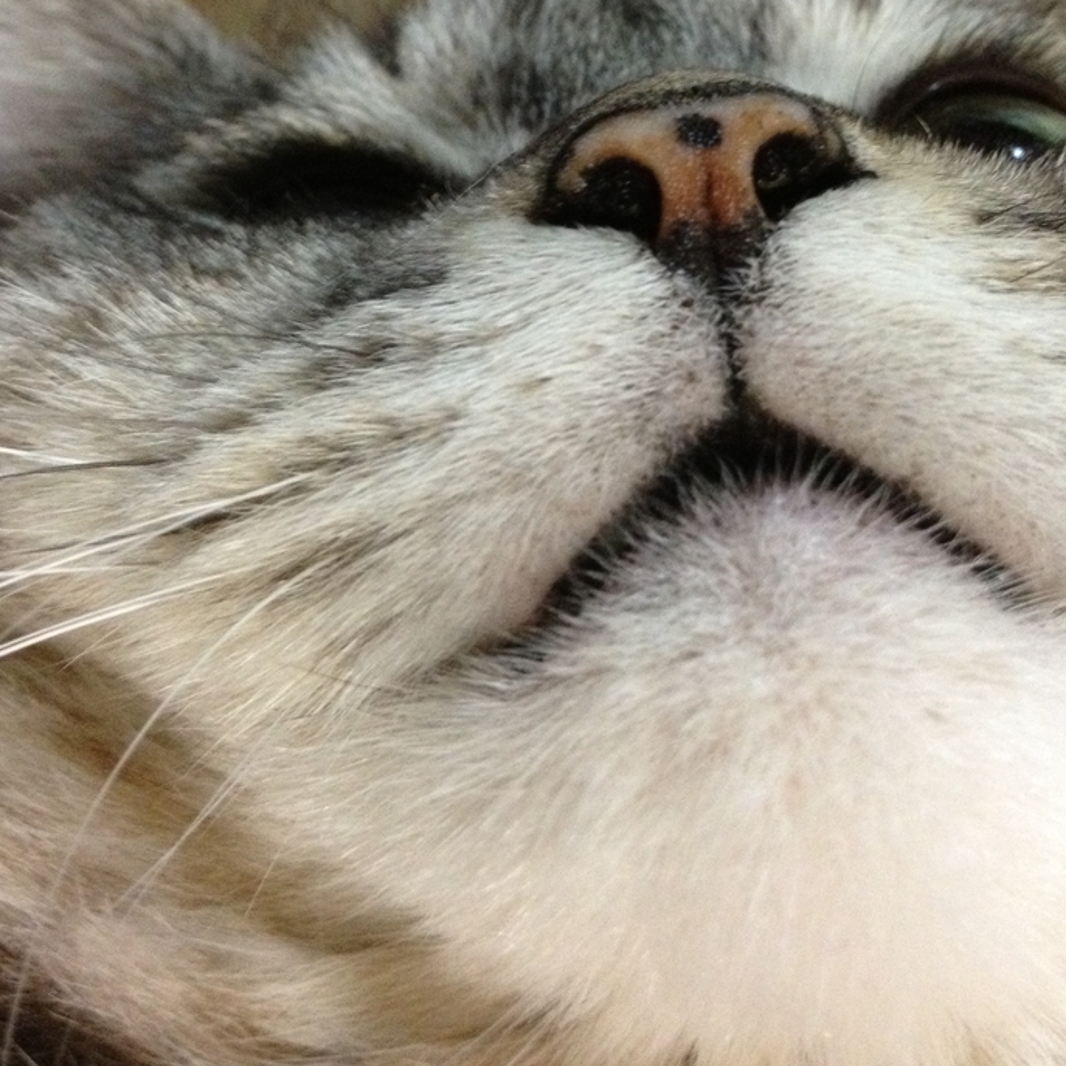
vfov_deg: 31.0
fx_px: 1881
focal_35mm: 54
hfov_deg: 31.6
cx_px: 552
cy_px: 242
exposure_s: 1/15
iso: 400
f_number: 2.4
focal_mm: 4.28
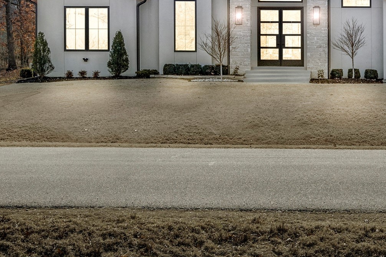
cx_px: 360
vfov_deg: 18.4
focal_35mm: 73
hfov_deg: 26.6
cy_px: 36
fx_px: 783
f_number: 8
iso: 400
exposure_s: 1/400
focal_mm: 24
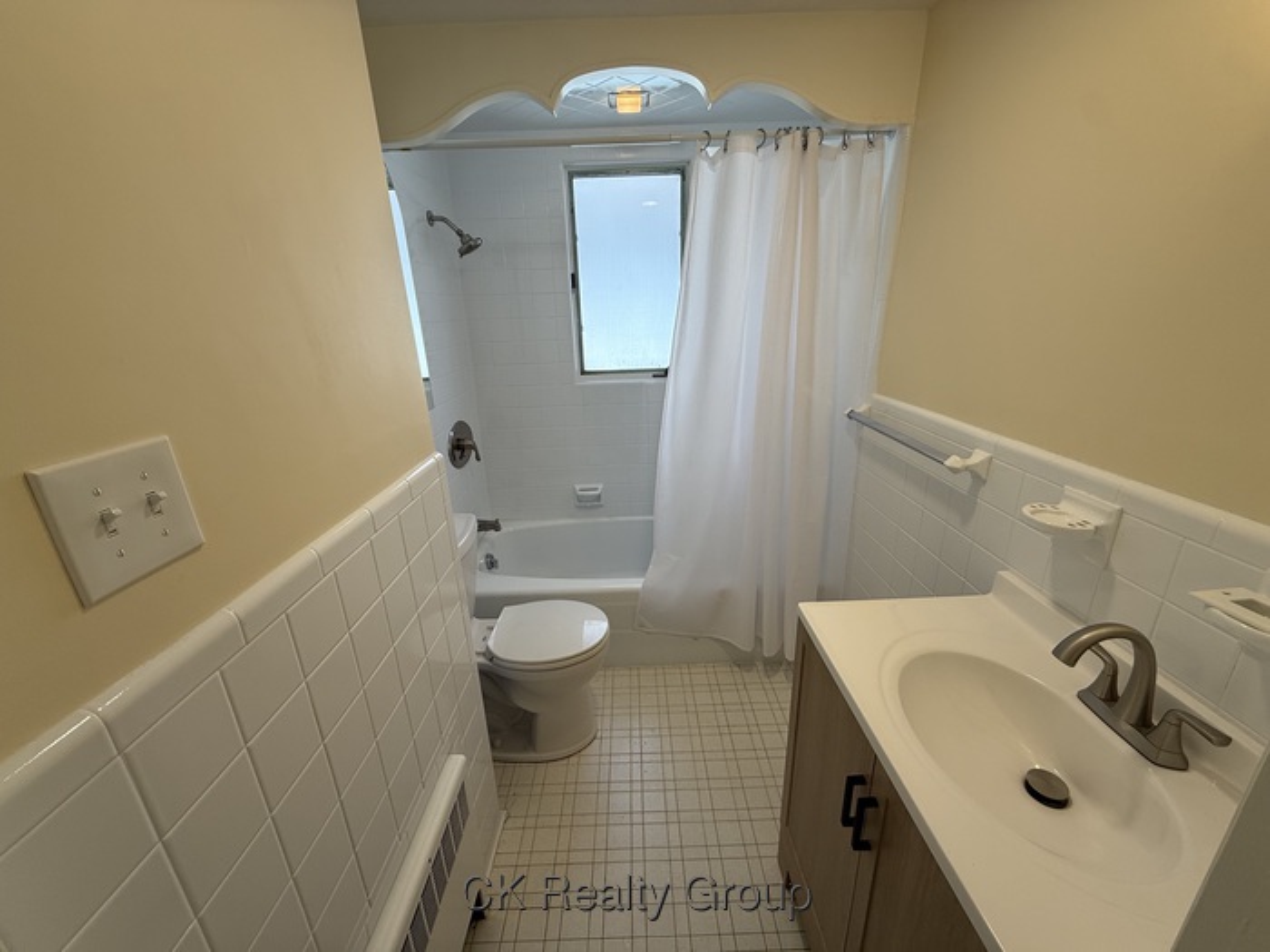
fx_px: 514
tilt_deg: -17.8
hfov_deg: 102.1
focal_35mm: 14
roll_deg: +2.0
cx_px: 635
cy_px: 476
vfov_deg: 85.7
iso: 80
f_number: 2.2
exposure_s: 1/120
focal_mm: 2.22
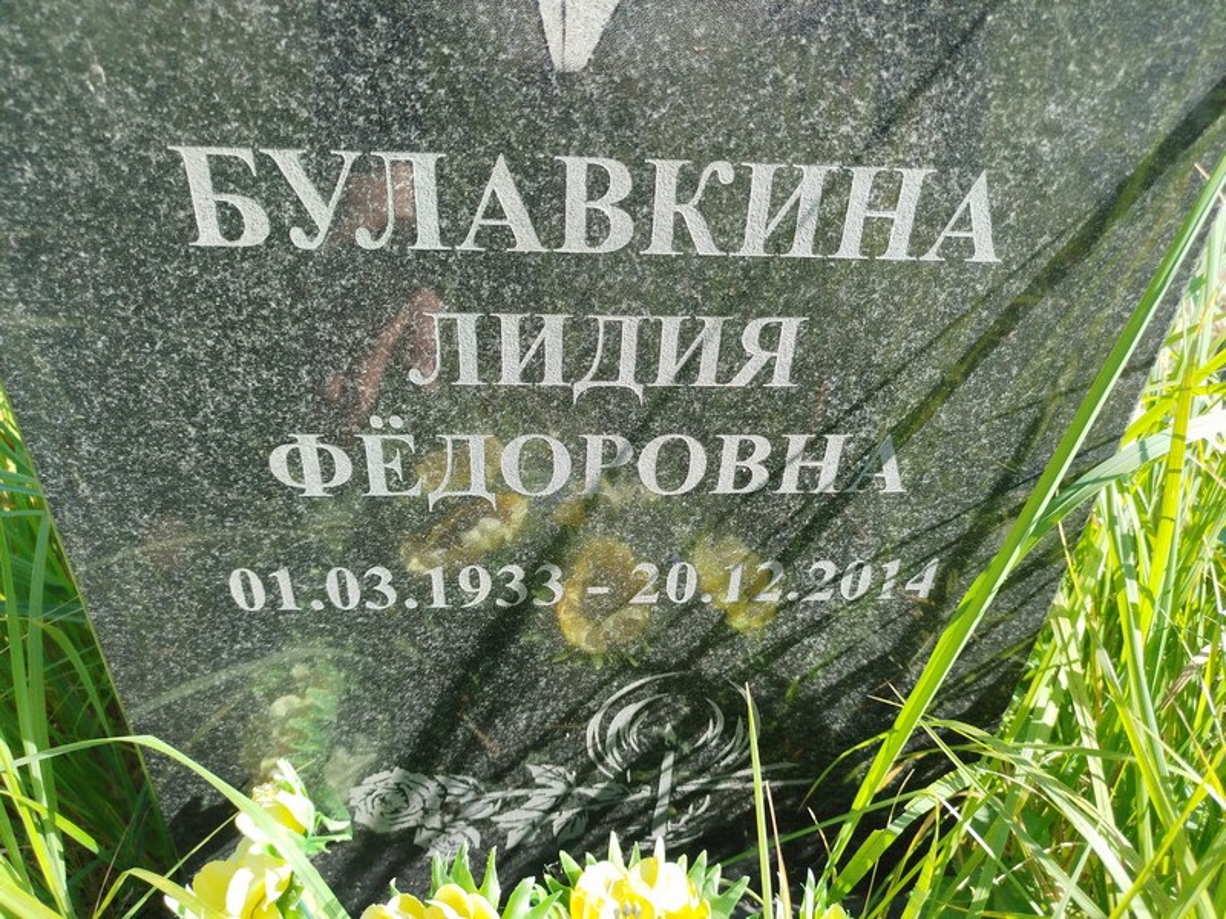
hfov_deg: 71.6
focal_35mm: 24
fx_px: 850
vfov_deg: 56.8
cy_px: 460
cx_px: 613
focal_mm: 5.31
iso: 50
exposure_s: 1/273
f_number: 1.7
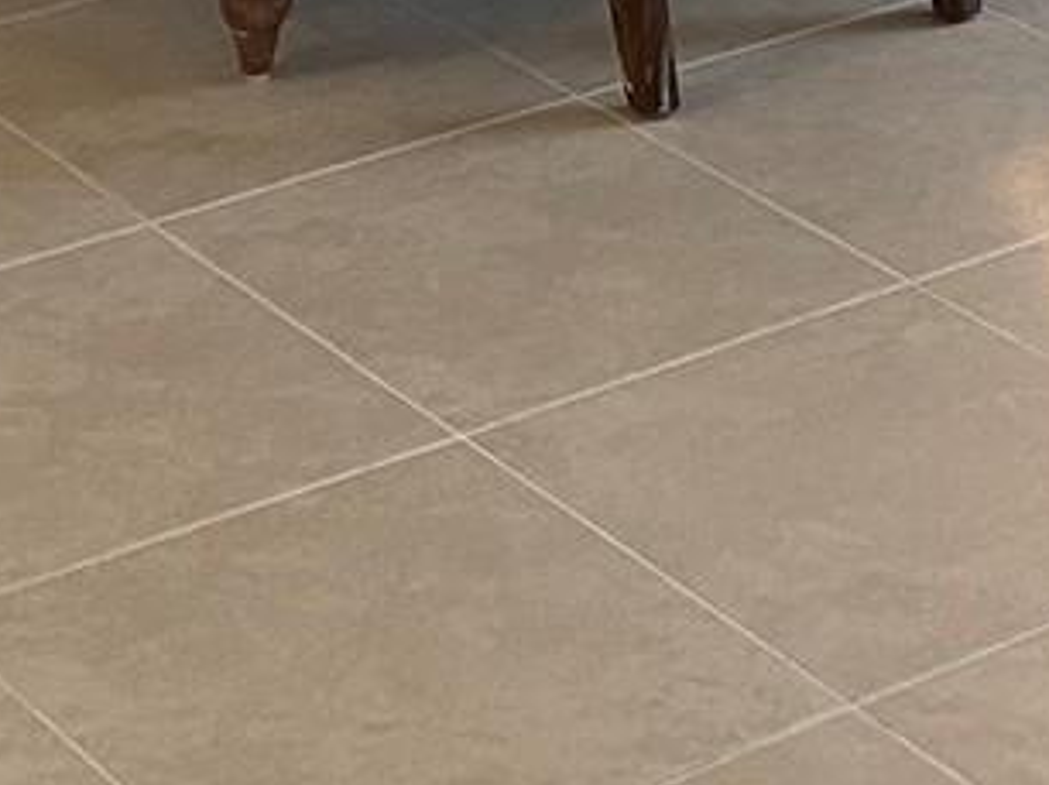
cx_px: 494
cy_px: -1155
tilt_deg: -5.8
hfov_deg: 14.5
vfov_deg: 9.6
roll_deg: -0.9
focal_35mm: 136
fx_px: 4118
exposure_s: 1/60
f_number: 1.8
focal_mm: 4.25
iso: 160
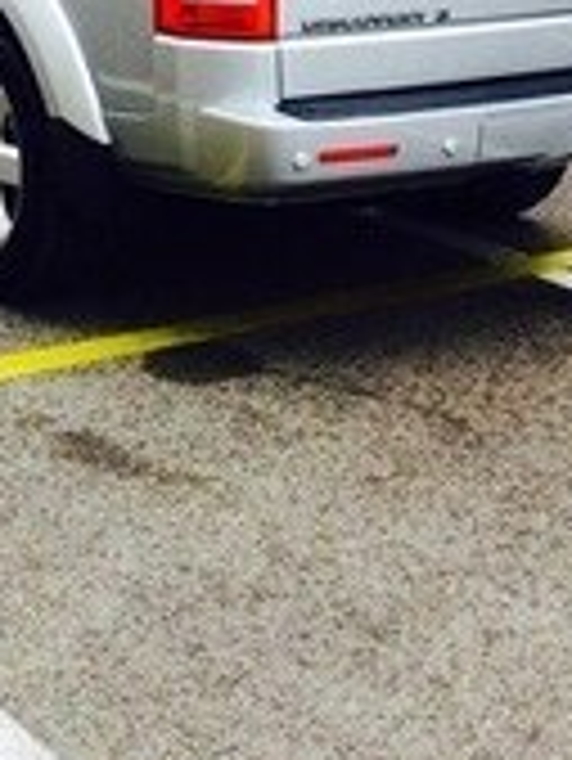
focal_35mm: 85
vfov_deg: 20.9
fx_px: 1870
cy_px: -225
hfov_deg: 17.2
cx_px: 72
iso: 64
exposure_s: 1/100
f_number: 2.2
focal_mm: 4.15
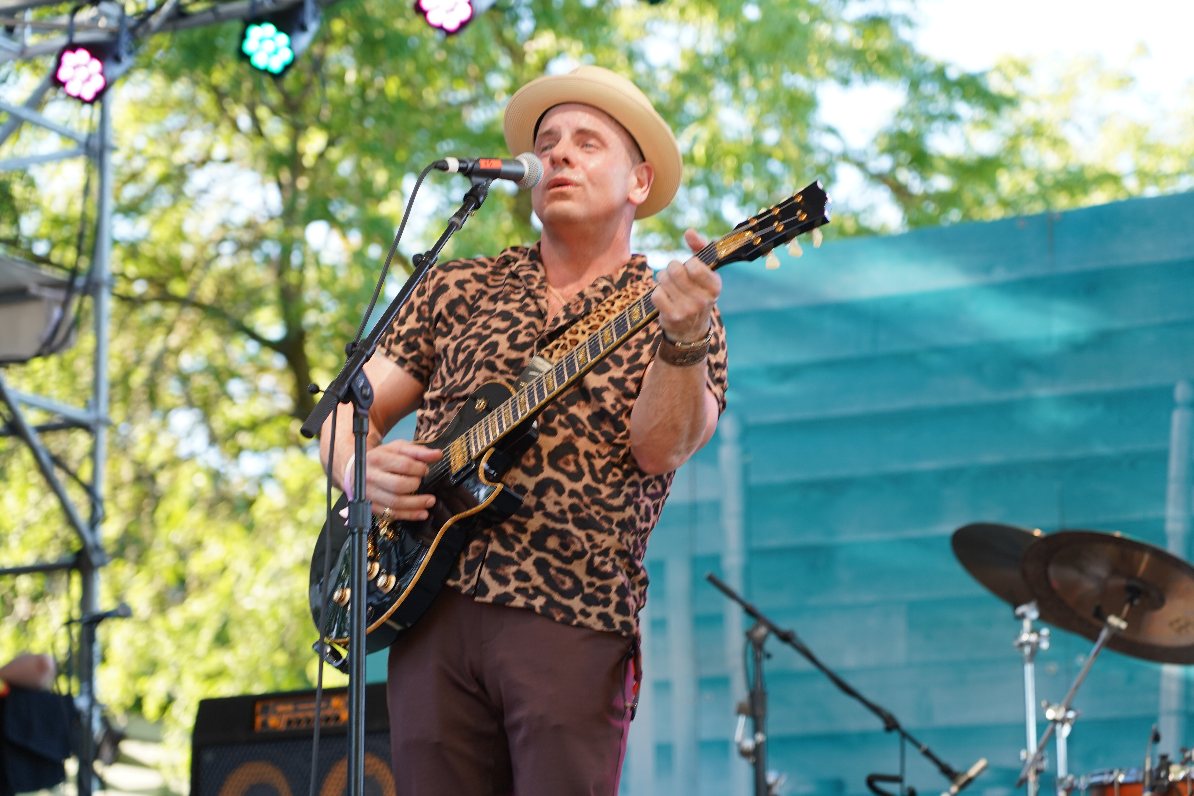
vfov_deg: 13.0
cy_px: 398
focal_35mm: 105
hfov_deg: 19.5
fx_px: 3482
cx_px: 597
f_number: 4
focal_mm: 105
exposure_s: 1/125
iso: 250
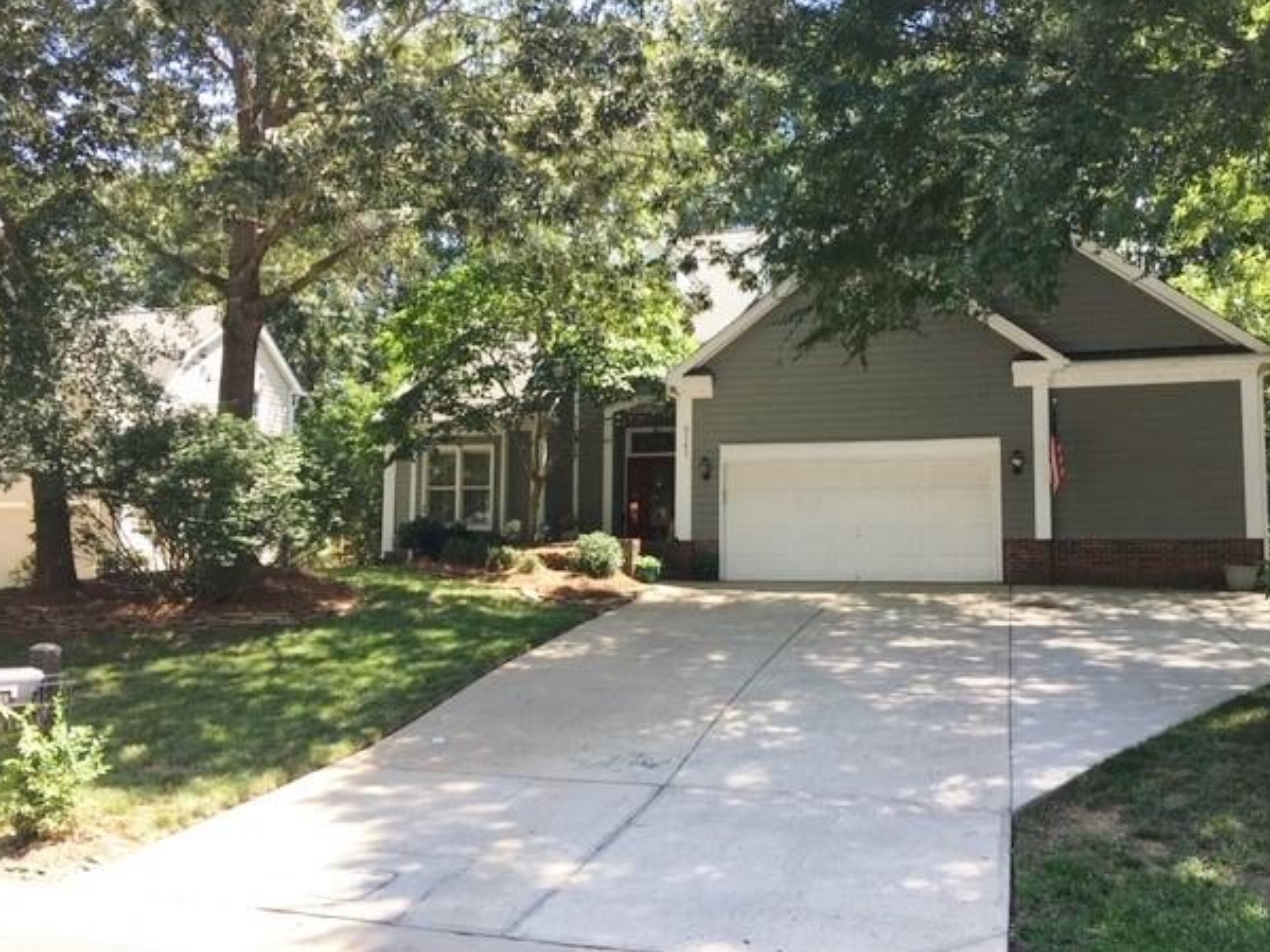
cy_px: 500
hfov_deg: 58.3
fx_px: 1137
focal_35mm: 31
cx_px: 670
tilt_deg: +7.3
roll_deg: -1.3
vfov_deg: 45.4
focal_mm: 4.15
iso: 25
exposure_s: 1/251
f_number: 2.2
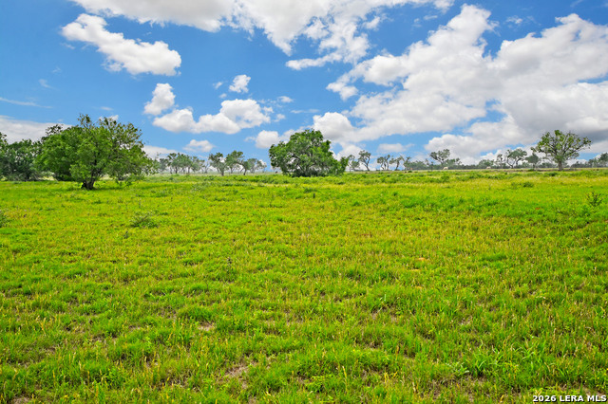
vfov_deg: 35.0
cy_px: 202
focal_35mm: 38
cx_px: 304
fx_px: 641
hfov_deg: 50.7
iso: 64
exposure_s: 1/125
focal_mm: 25.5
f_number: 5.3
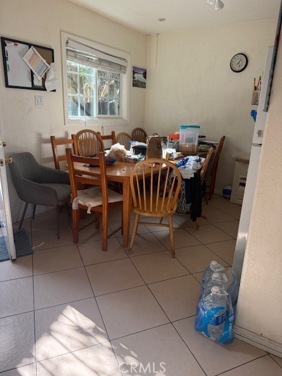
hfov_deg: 56.8
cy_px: 188
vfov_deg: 71.6
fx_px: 261
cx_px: 141
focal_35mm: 24
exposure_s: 1/139
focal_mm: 6.76
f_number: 1.78
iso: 200
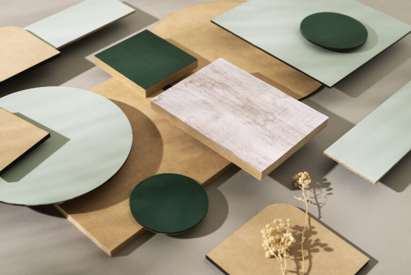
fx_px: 571
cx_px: 206
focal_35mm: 50
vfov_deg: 27.0
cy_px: 138
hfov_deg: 39.6
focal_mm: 50
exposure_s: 1/125
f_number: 8
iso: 200
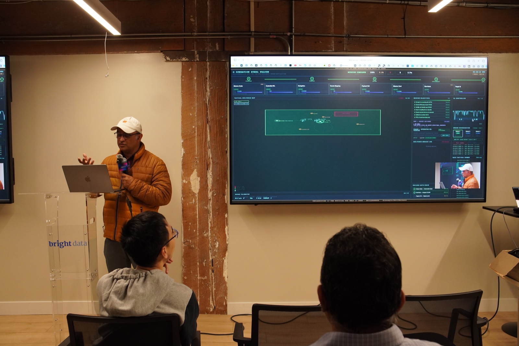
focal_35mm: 34
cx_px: 260
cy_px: 173
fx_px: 497
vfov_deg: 38.3
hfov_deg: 55.1
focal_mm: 23
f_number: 4
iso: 1600
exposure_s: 1/160
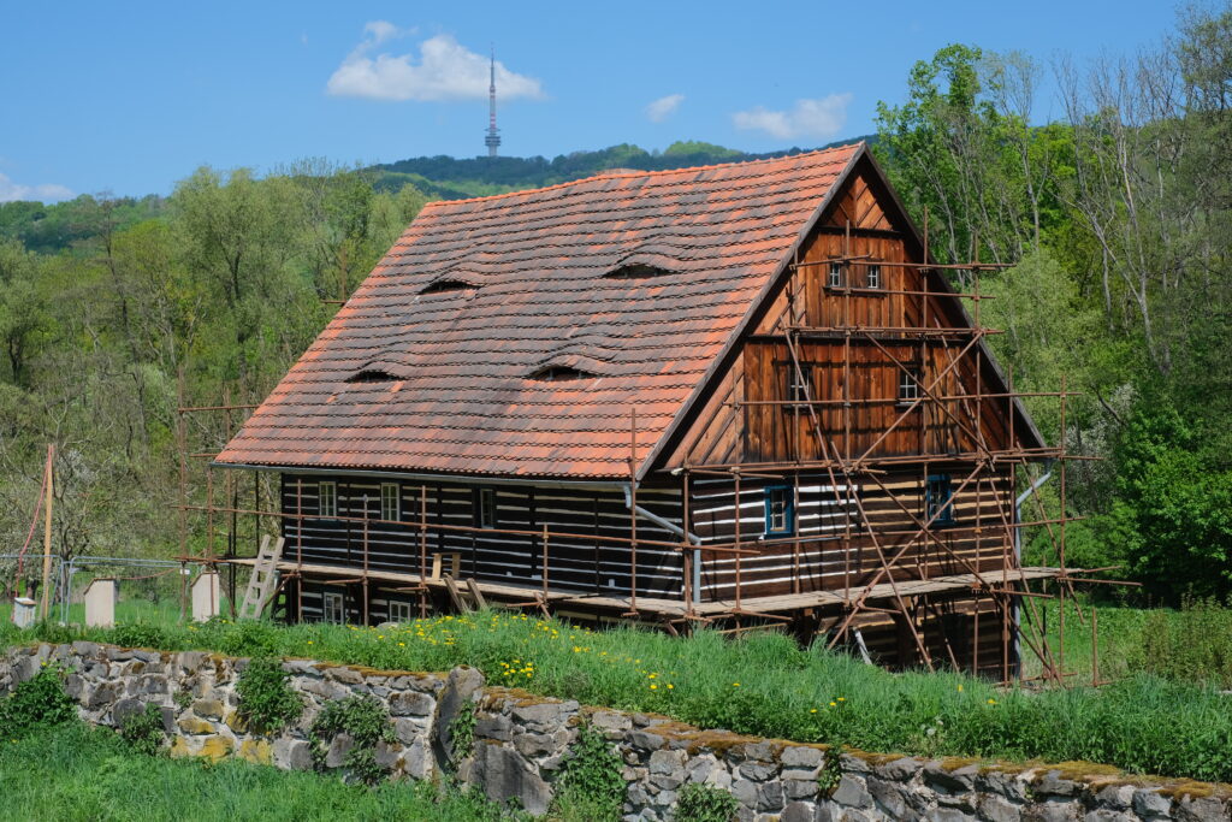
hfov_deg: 37.5
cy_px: 411
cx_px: 616
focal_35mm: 53
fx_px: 1814
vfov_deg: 25.5
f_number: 5.6
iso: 320
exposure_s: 1/1100
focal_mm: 35
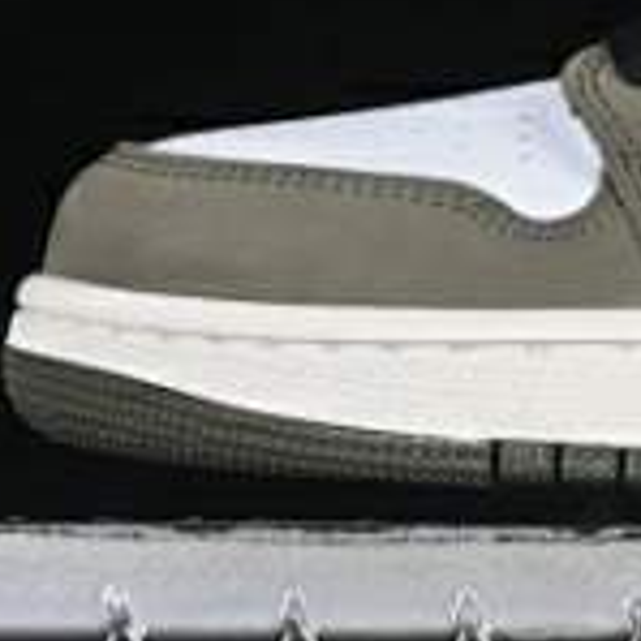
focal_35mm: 313
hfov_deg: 5.5
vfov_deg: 5.6
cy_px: -125
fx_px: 6557
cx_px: 1084
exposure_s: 1/80
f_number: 8
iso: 160
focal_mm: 50
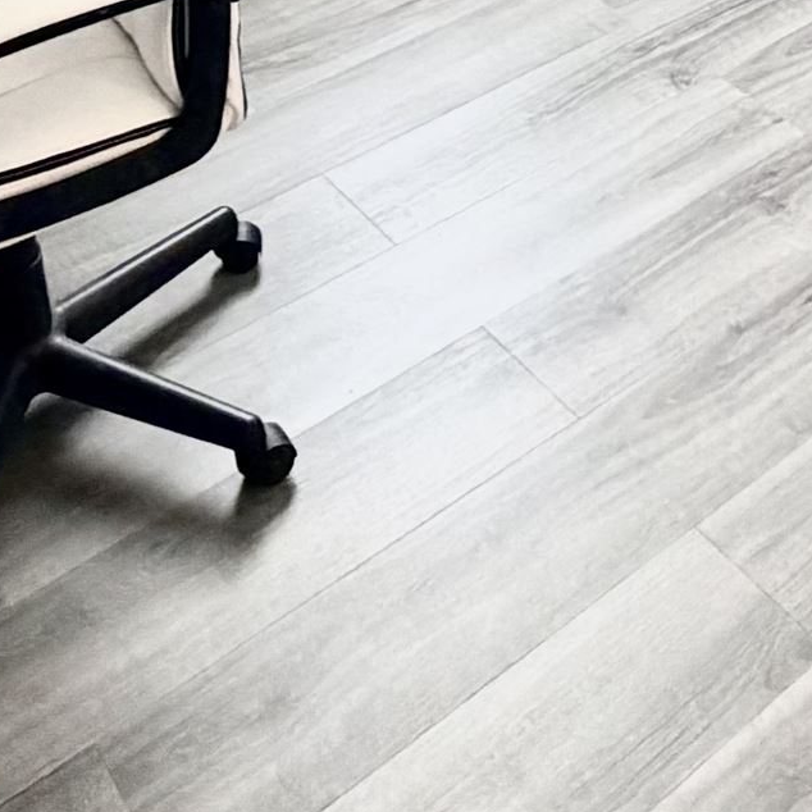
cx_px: 516
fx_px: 1592
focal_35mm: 60
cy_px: -321
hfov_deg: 28.5
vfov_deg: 24.0
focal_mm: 2.22
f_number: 2.2
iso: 250
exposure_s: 1/60
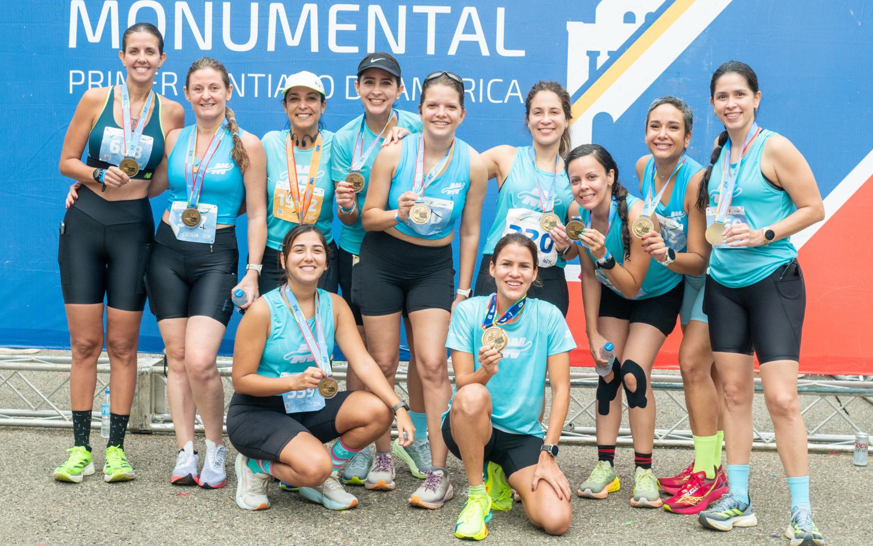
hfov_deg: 32.0
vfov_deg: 20.3
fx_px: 1523
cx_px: 439
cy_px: 307
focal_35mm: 64
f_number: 5
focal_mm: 30
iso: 800
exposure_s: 1/400
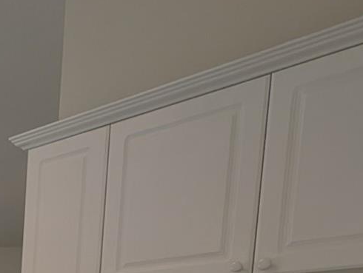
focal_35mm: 50
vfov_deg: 22.3
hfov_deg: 29.8
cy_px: 442
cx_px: -118
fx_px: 525
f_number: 1.7
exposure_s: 1/196
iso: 56
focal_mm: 2.02
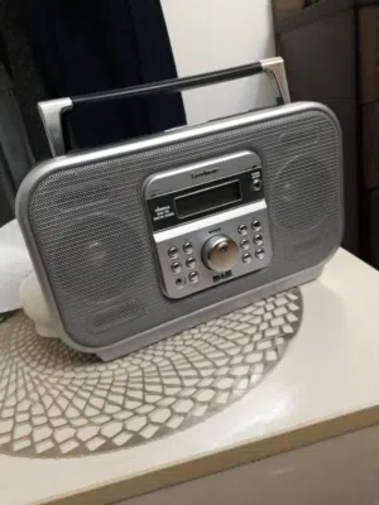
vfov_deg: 65.3
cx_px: 190
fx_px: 394
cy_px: 252
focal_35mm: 27
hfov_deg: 51.4
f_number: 1.9
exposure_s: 1/17
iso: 800
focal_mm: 3.6
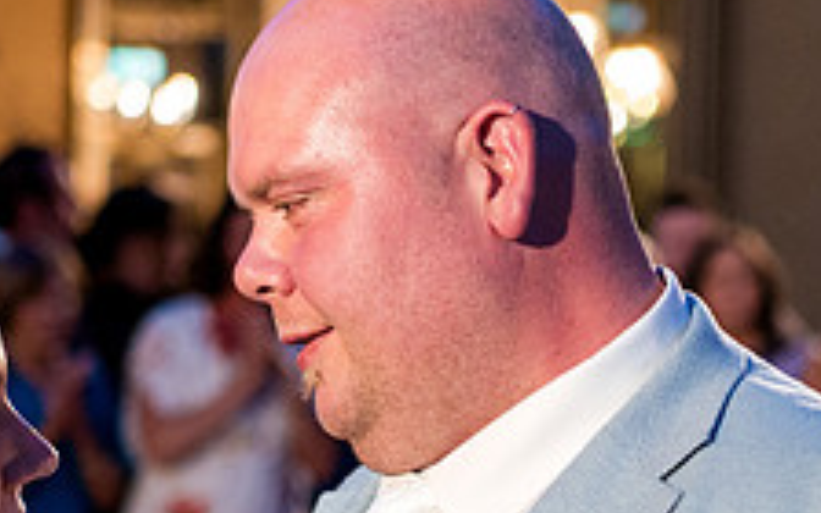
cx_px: 553
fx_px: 3065
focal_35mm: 137
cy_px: 445
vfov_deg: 9.5
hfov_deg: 15.2
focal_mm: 35
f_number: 1.8
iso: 1600
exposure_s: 1/250
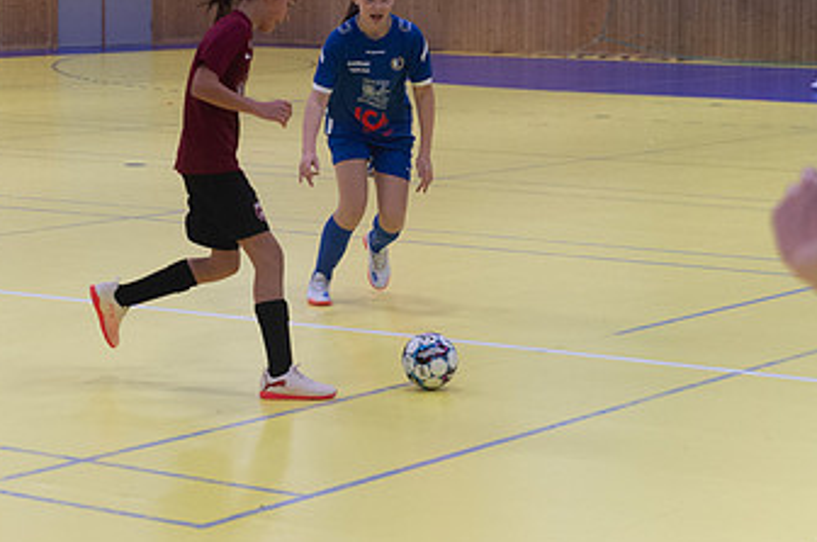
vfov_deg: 11.3
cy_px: 131
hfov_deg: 16.9
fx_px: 2742
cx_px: 280
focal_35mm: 121
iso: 2200
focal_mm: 70
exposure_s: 1/500
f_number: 3.2
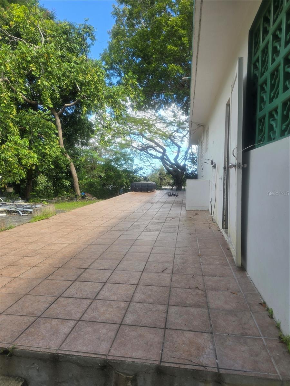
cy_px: 193
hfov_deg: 58.9
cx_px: 145
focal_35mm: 23
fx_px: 257
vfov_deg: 73.9
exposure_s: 1/188
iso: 12
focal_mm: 6.3
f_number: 1.7
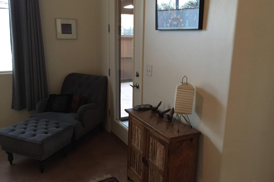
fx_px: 236
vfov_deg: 42.3
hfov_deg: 60.3
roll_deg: -2.5
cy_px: 91
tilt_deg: -13.3
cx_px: 141
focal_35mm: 31
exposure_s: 1/15
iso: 250
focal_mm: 4.15
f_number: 2.2
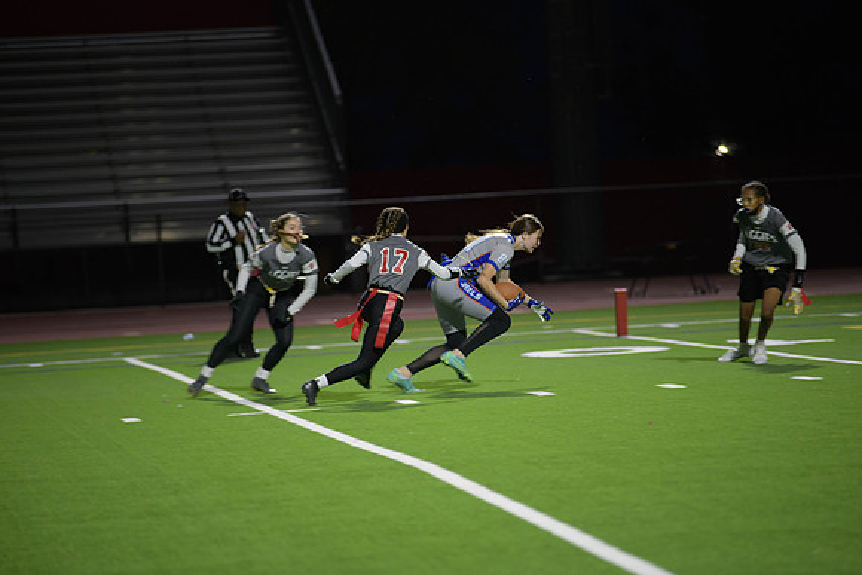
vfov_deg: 7.2
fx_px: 4550
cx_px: 431
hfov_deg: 10.8
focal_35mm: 190
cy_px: 288
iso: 1000
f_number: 2.8
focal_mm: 190
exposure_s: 1/200
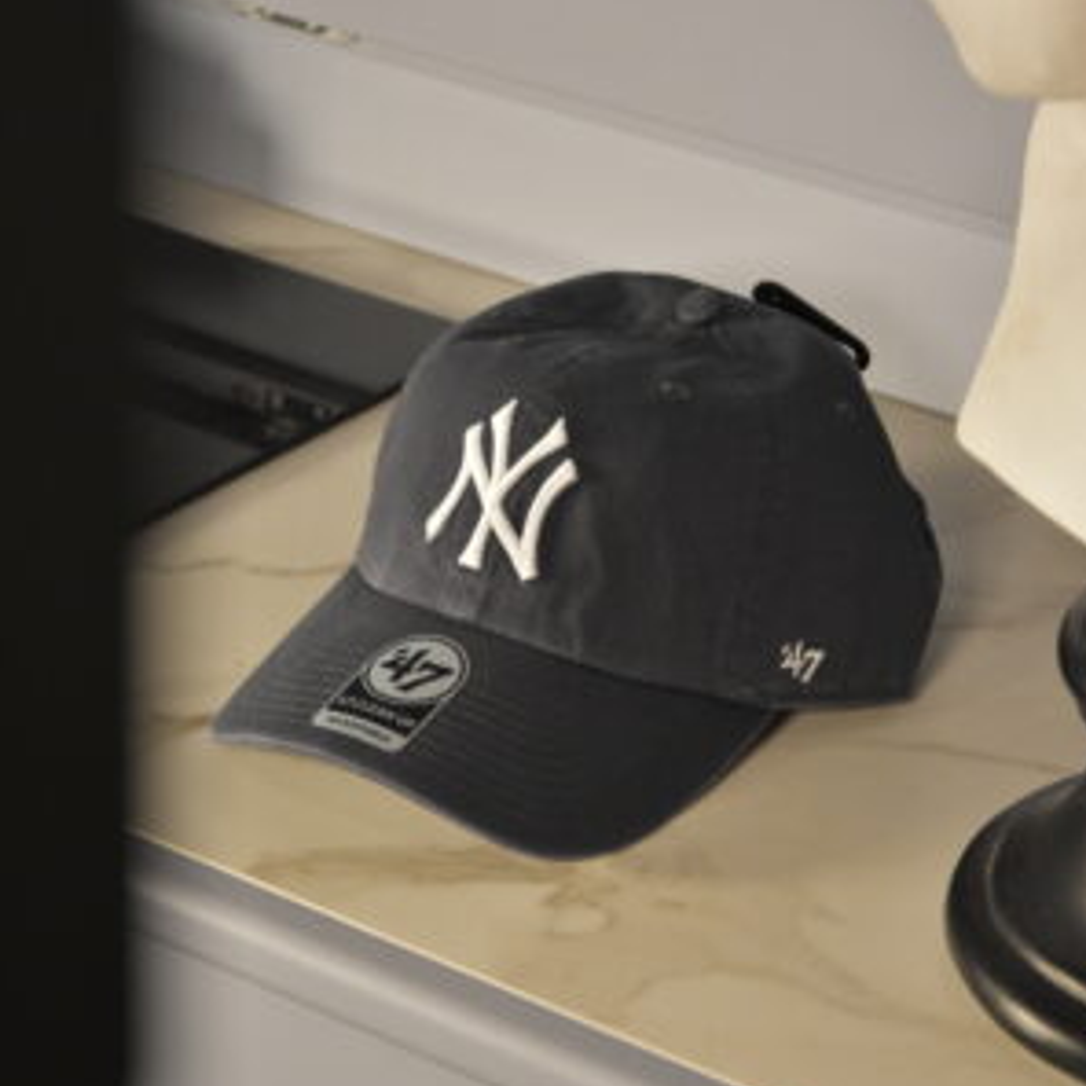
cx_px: 547
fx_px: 4259
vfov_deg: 14.5
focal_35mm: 120
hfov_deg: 14.5
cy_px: 701
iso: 1600
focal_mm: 62
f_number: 5.3
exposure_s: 1/100
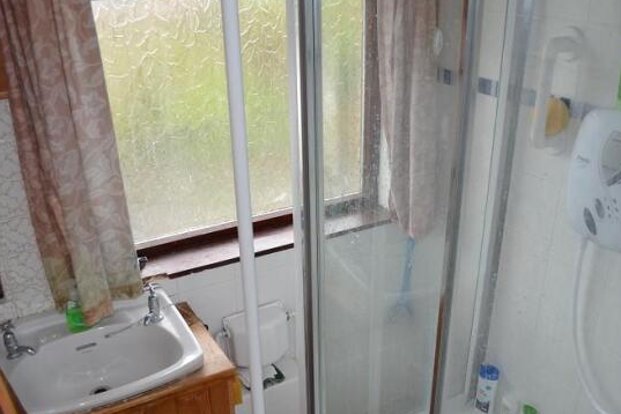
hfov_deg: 57.2
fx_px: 569
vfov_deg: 39.9
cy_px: 227
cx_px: 313
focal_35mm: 33
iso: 100
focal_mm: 18
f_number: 3.5
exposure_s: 1/100
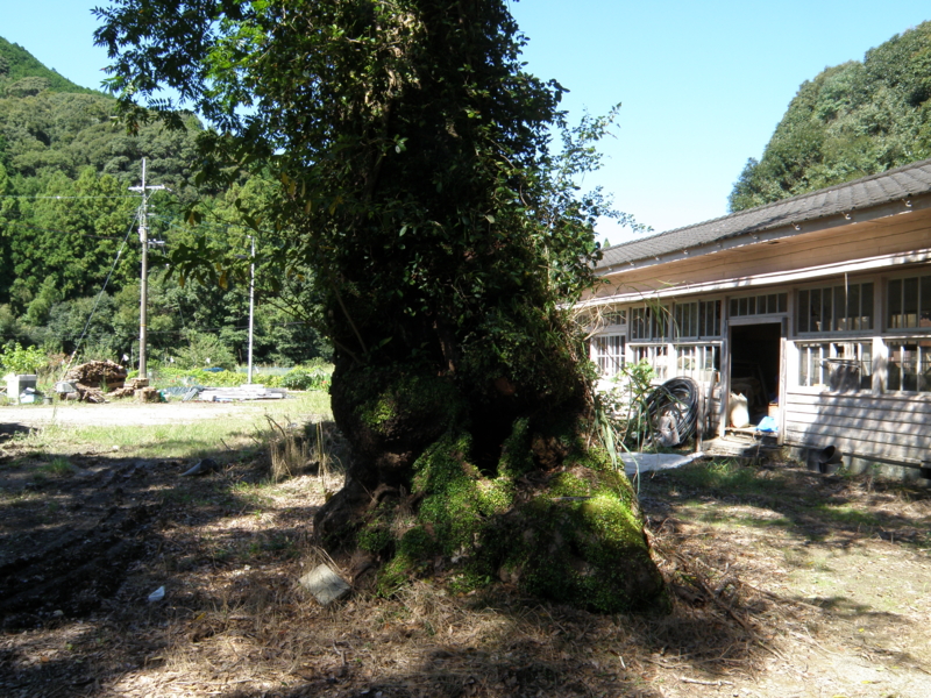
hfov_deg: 60.0
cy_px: 349
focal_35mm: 30
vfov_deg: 46.8
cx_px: 466
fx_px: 807
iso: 64
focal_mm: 5.44
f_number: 5.6
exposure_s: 1/100
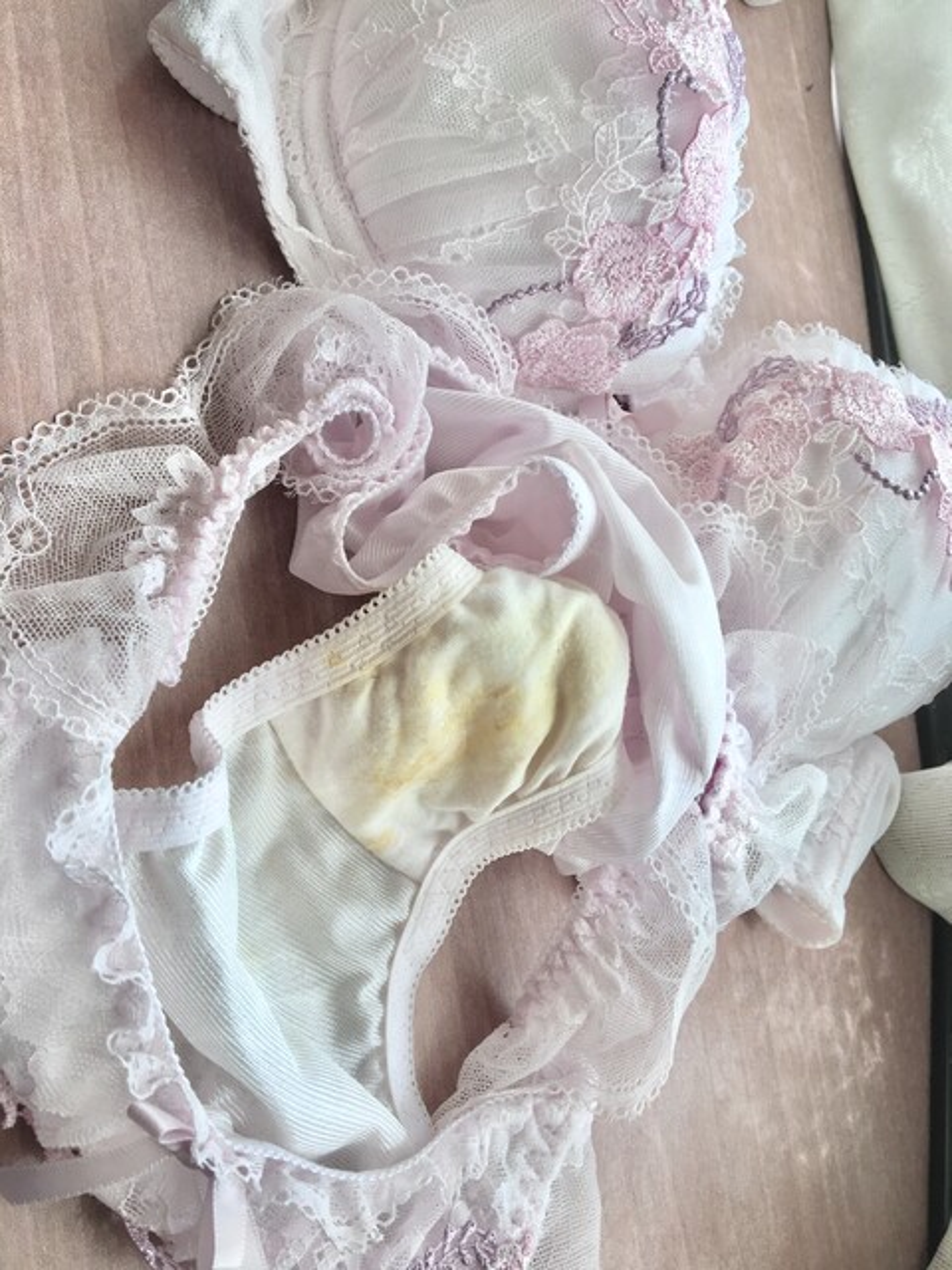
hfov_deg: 48.2
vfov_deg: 61.7
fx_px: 1063
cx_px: 476
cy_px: 635
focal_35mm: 29
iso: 25
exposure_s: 1/161
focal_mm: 4.15
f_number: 2.2
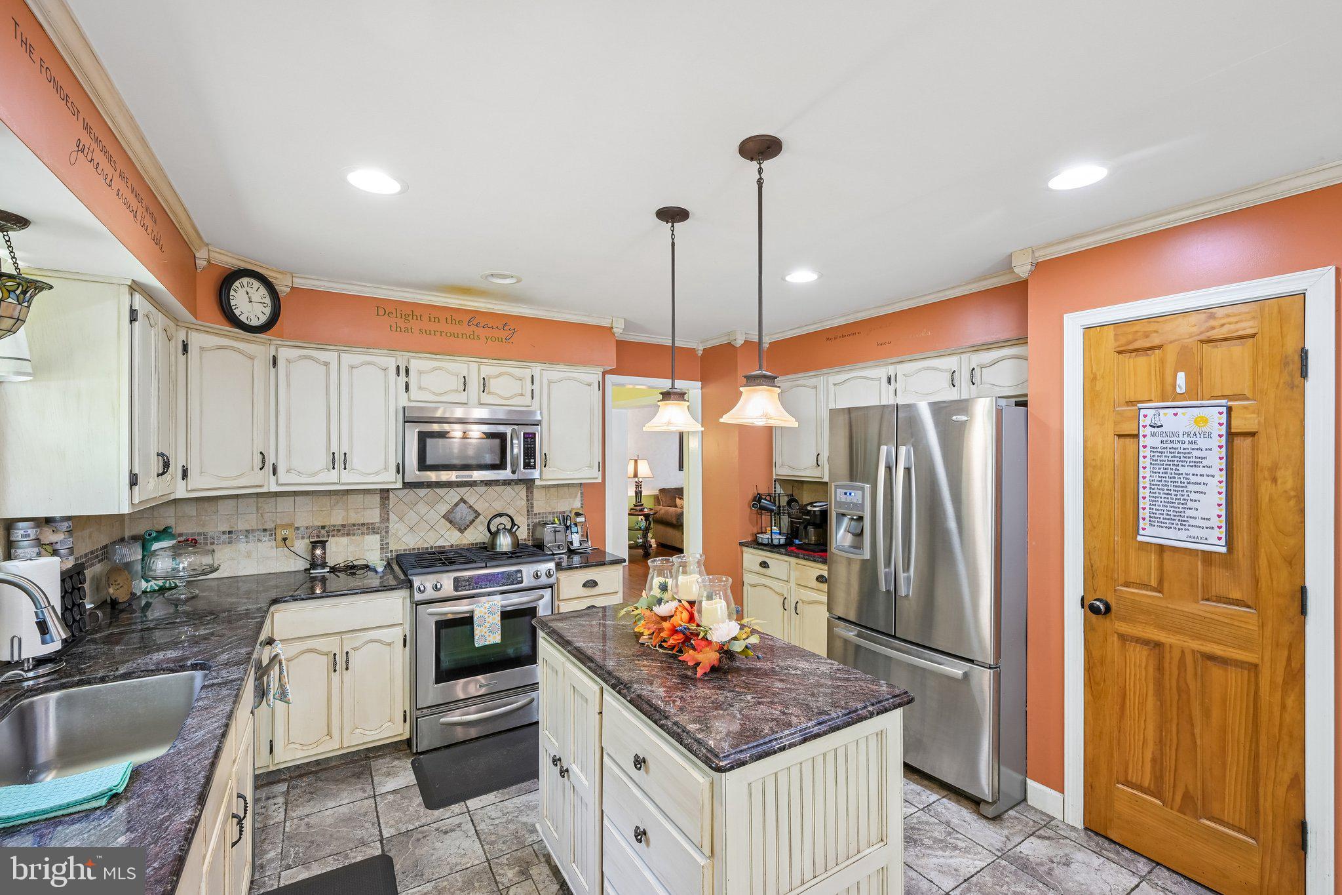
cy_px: 448
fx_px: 559
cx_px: 671
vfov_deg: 77.3
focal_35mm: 15
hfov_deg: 100.4
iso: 400
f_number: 8
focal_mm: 15
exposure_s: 1/6
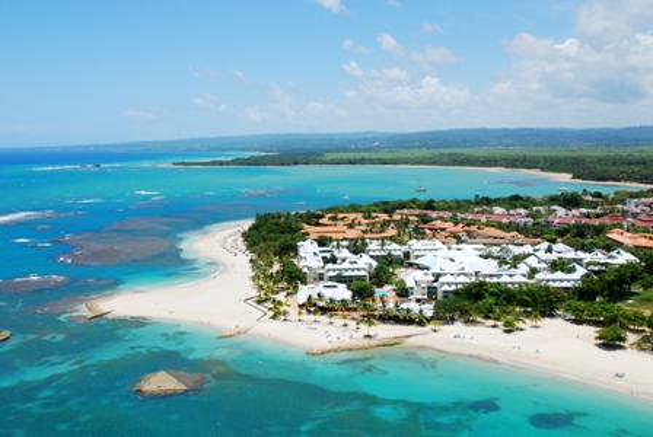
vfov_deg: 33.1
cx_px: 326
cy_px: 218
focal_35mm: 40
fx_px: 736
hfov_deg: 47.9
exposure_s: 1/320
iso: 125
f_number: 8
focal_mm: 27
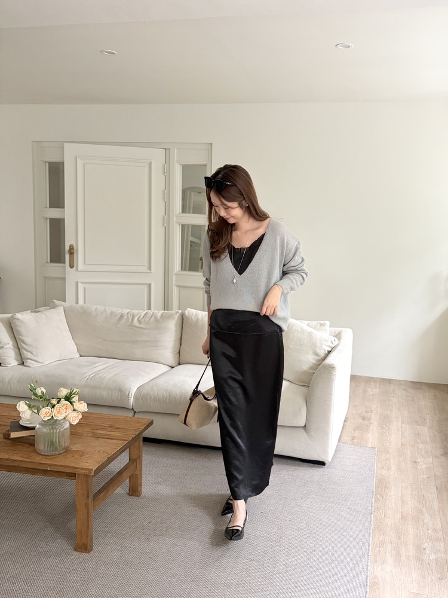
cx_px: 224
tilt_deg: -7.1
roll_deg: -2.5
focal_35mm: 26
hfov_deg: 53.1
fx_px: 449
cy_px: 299
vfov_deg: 67.3
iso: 250
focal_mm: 5.96
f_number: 1.6
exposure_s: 1/60
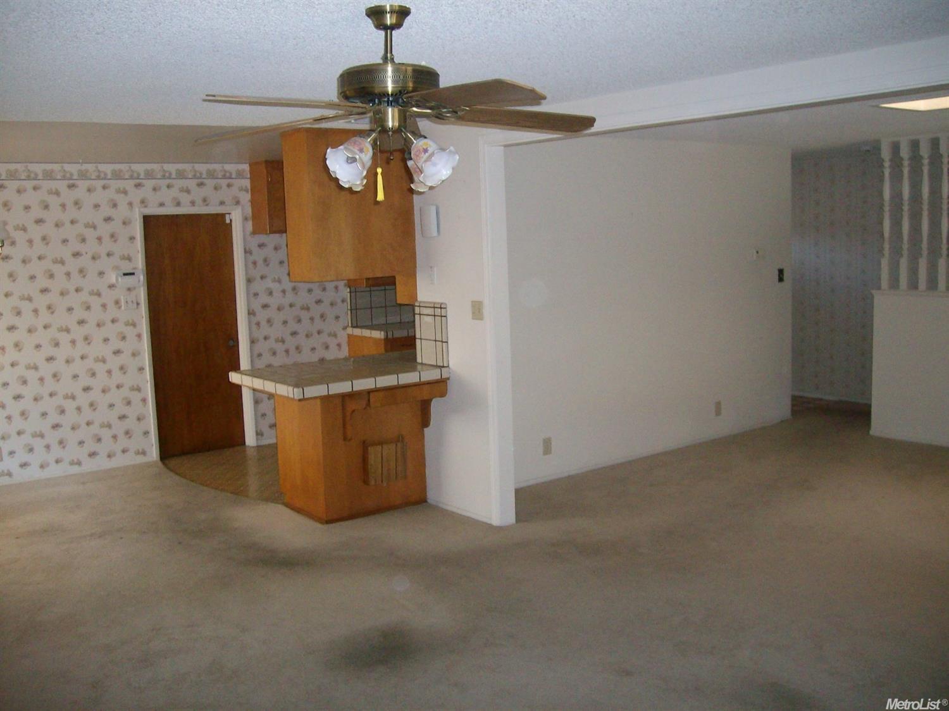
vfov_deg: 40.7
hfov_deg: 52.6
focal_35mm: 35
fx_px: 959
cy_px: 356
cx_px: 474
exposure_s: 1/40
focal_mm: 5.8
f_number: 2.8
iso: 224
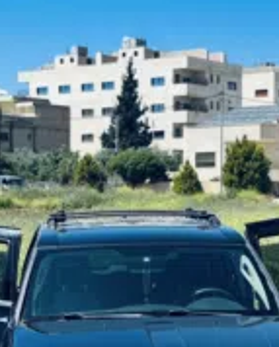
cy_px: 222
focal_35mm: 105
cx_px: 146
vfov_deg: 18.2
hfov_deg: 14.7
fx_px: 1081
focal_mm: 6.76
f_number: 1.78
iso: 64
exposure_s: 1/4049
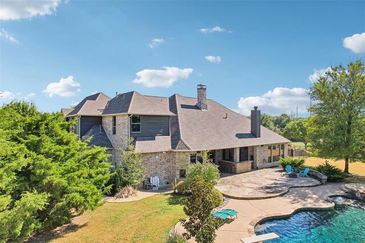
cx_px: 182
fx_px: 223
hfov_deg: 78.6
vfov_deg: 57.2
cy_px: 122
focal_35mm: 22
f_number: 2.8
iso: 200
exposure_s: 1/4000
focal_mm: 8.4
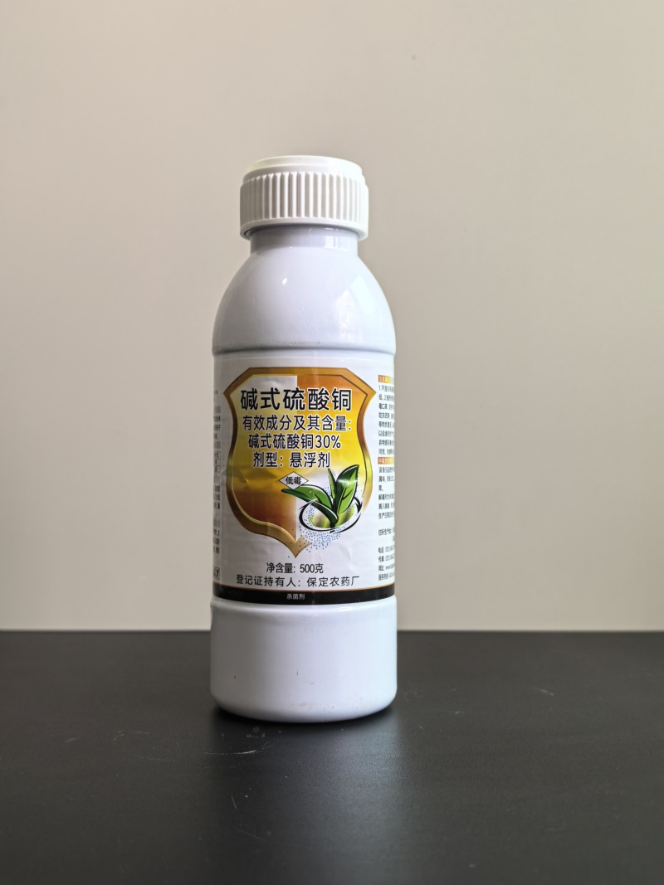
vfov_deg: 46.8
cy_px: 442
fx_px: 1023
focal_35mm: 40
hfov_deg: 36.0
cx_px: 332
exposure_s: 1/177
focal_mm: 8.5
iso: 50
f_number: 2
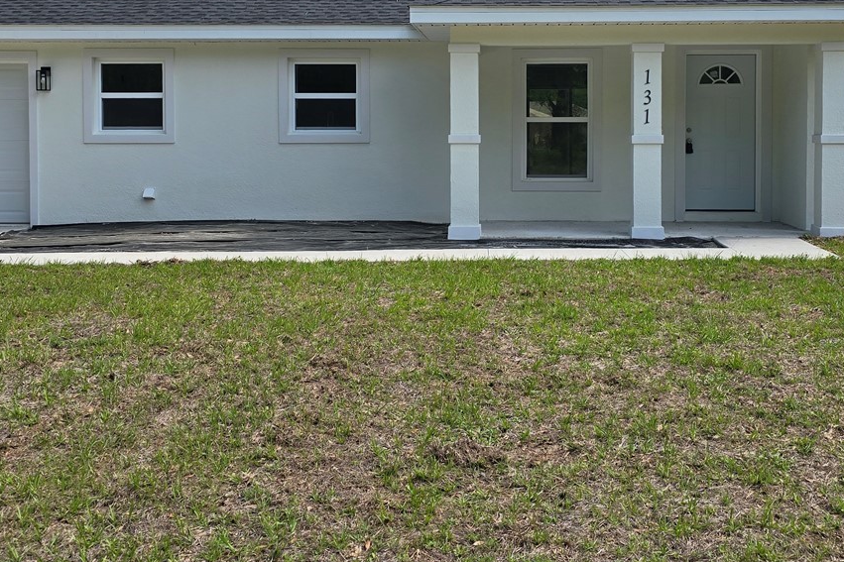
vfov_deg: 29.6
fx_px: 1055
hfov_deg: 43.5
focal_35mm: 45
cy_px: 169
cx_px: 490
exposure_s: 1/441
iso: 12
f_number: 1.7
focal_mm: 6.3
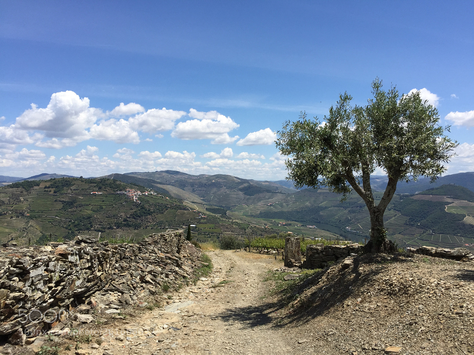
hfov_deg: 61.7
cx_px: 237
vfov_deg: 48.2
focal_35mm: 29
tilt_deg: +1.2
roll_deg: -1.2
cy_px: 178
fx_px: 397
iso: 32
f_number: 2.2
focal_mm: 4.15
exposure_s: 1/2639
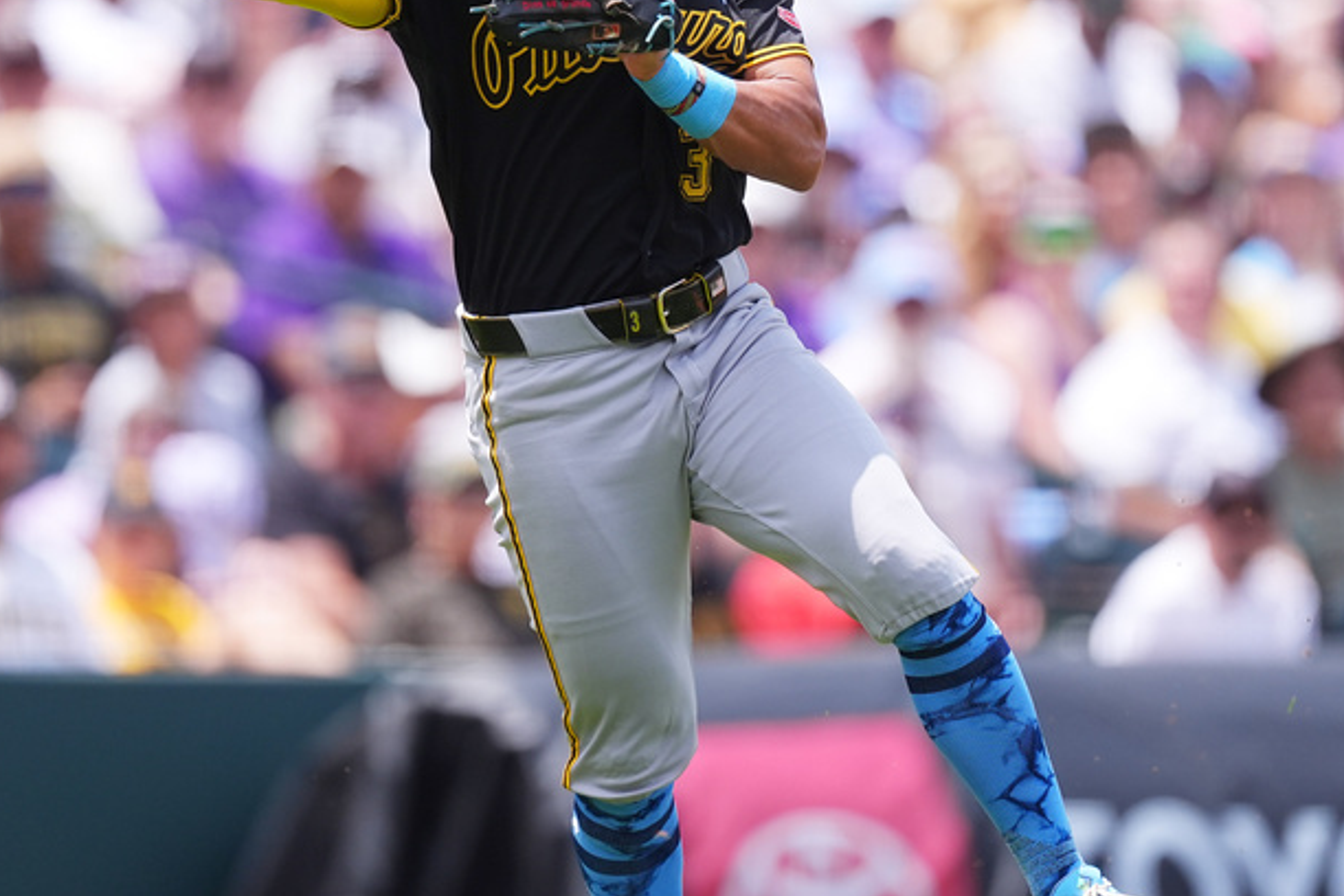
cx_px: 672
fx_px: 37480
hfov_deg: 2.1
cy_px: 367
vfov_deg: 1.4
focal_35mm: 1004
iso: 400
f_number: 4
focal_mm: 600
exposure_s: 1/2500
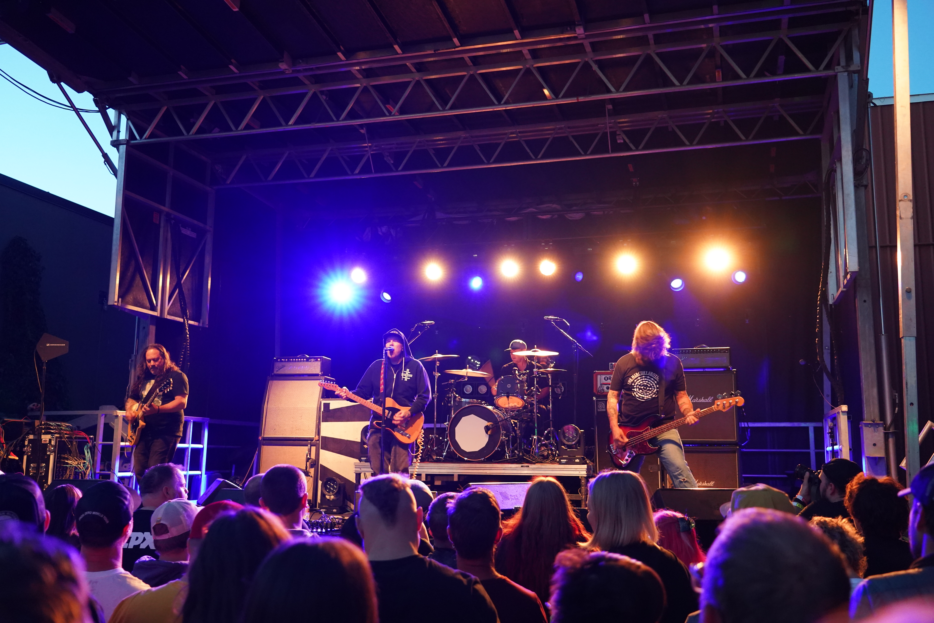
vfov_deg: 38.9
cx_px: 467
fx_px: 882
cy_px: 312
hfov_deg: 55.8
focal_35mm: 34
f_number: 4
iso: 5000
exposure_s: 1/60
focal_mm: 34
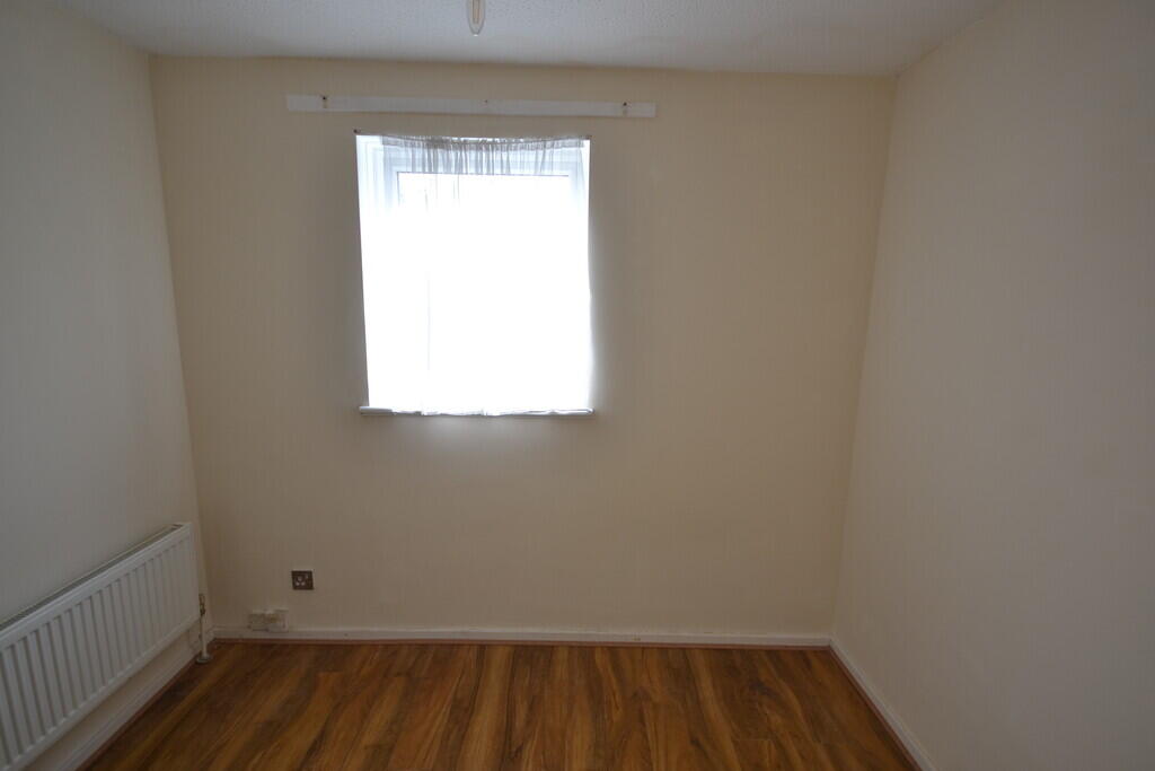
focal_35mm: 15
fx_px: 481
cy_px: 386
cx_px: 578
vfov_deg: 77.3
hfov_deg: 100.4
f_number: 4
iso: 100
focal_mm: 10
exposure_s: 1/60
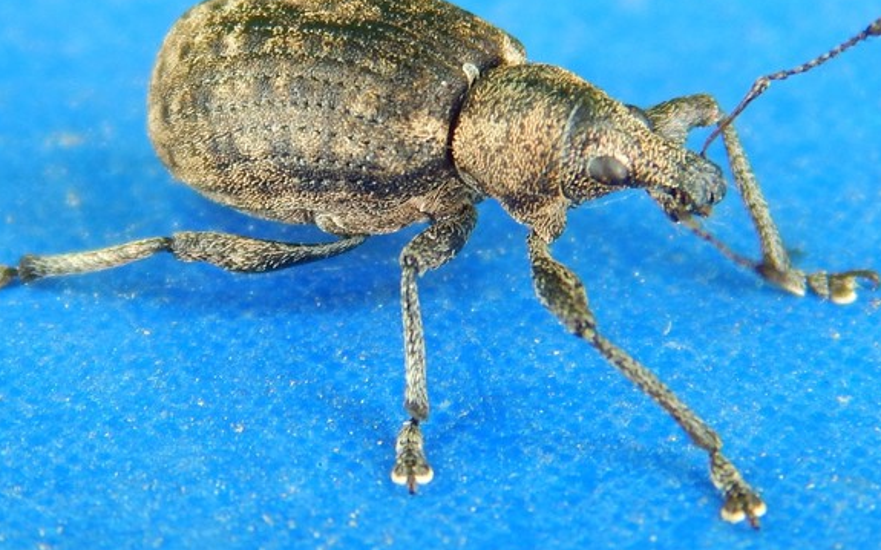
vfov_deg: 6.4
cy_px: 199
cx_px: 477
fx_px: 4945
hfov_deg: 10.2
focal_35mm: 206
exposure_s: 1/30
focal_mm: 23.4
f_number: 4.8
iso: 140
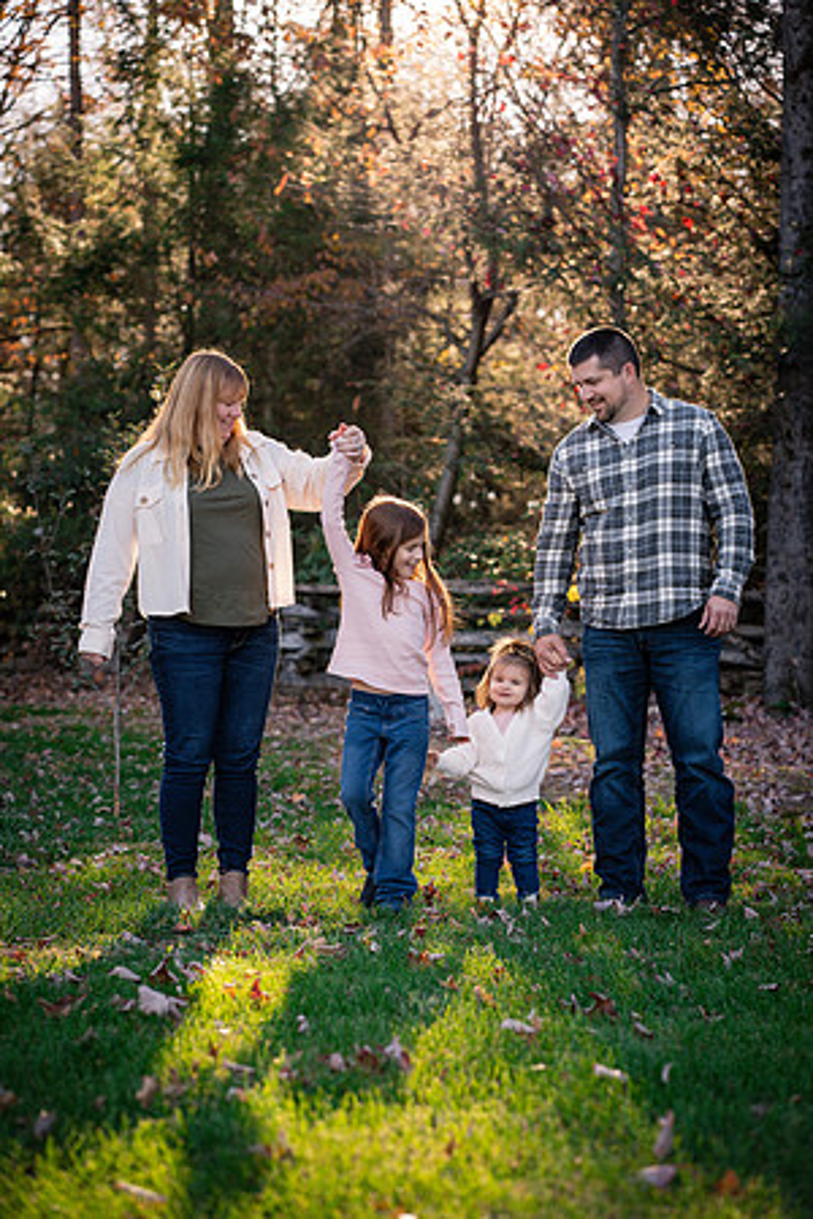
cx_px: 406
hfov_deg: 16.1
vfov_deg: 23.9
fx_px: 2879
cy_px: 610
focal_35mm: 85
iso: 320
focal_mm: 85
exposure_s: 1/400
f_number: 4
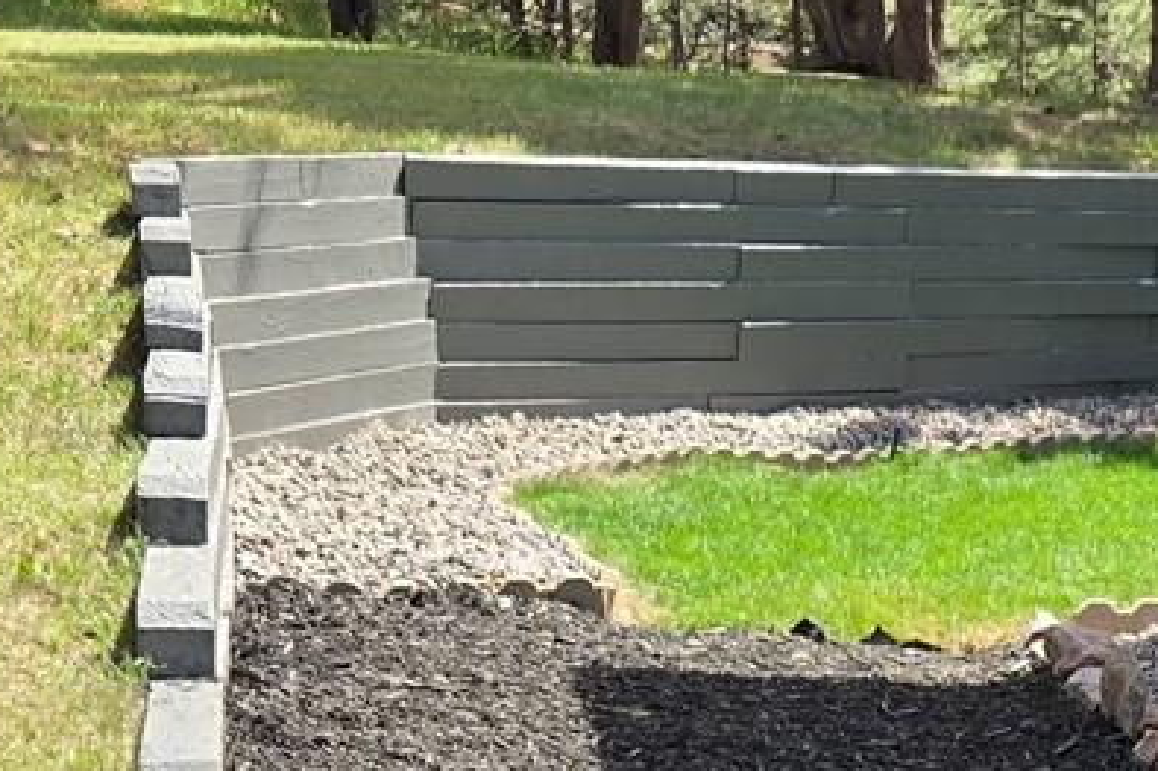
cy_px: 1135
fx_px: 3119
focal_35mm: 97
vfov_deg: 13.3
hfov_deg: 20.6
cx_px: 1035
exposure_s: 1/616
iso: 25
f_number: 1.8
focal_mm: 5.4
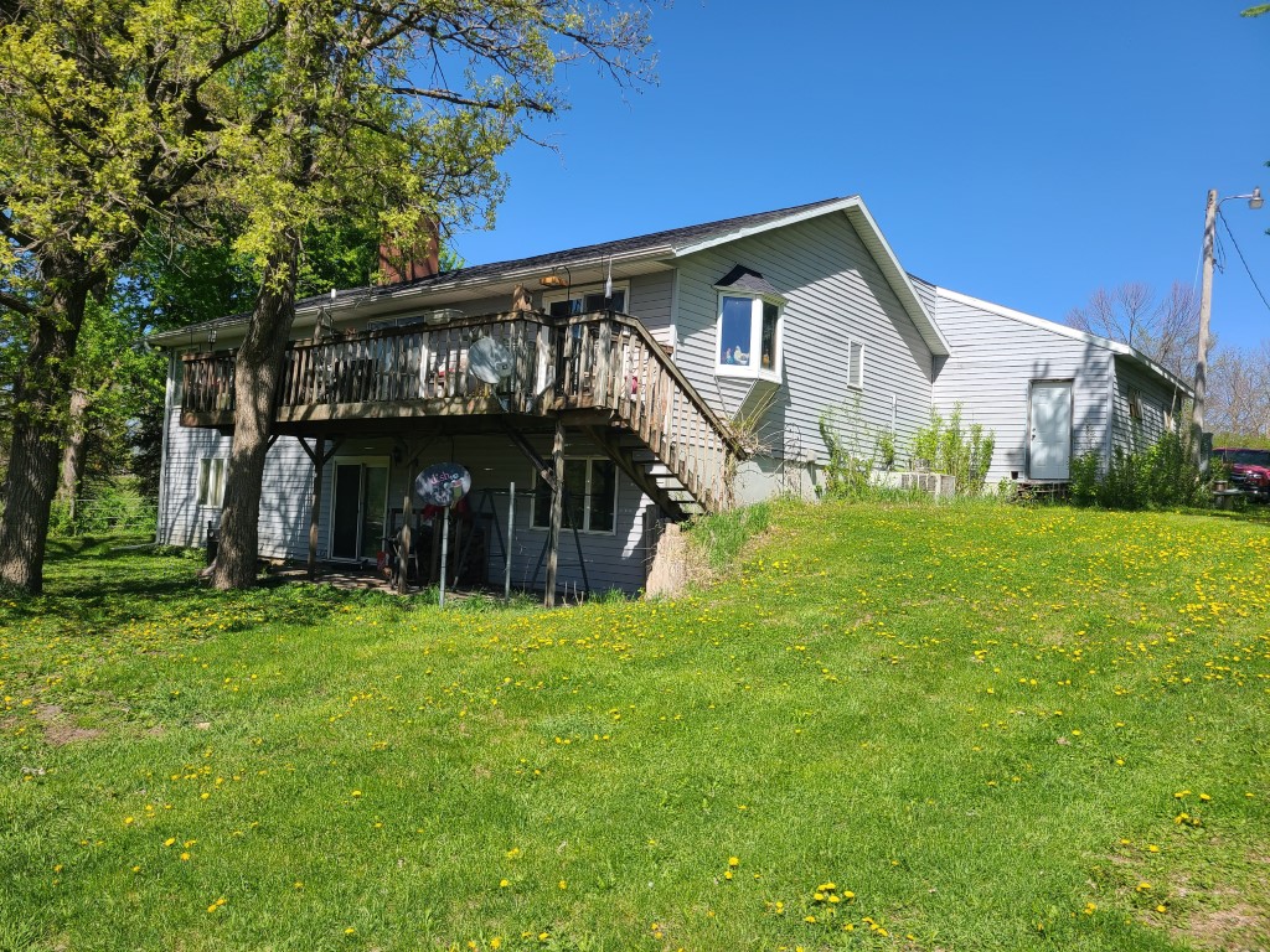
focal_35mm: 26
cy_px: 476
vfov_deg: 53.1
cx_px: 635
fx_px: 954
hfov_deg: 67.3
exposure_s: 1/1746
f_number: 1.8
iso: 40
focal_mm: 5.4
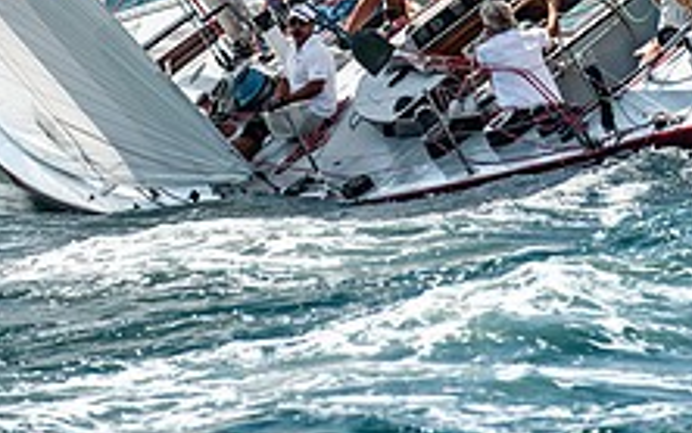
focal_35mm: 413
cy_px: -47
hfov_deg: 5.1
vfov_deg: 3.2
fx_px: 7793
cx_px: 360
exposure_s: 1/3200
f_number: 5
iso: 320
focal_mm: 200
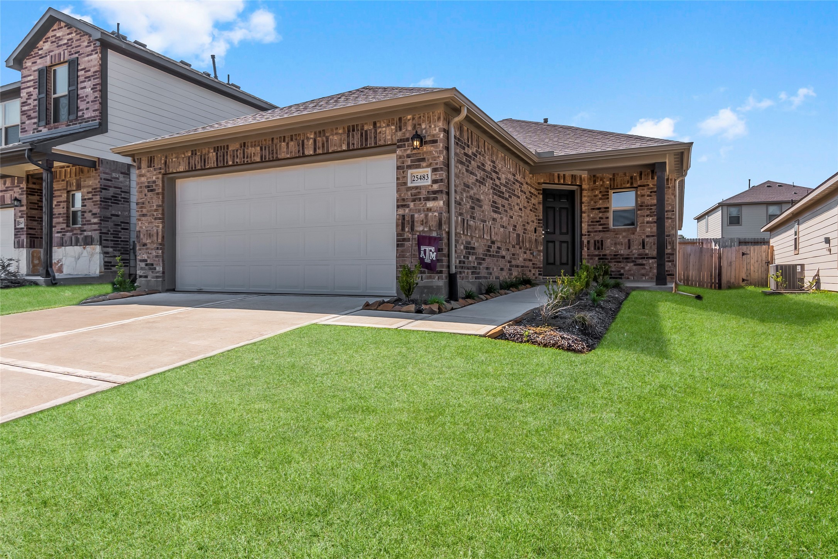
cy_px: 280
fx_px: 489
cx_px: 419
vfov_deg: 59.5
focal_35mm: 21
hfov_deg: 81.2
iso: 800
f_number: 10
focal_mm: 14
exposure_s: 1/200
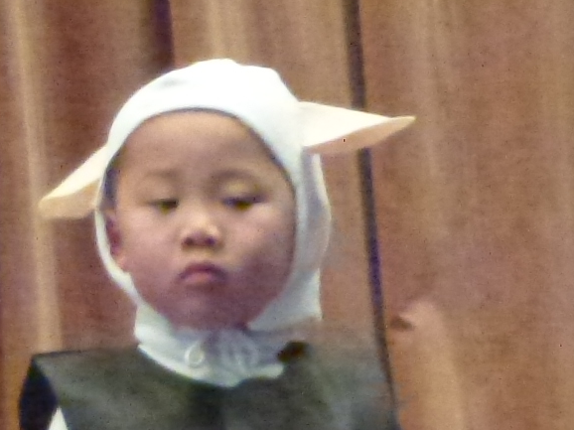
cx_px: 567
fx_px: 10426
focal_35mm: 629
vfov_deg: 2.4
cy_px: 589
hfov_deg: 3.2
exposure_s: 1/80
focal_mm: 25.5
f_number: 5.3
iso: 1600
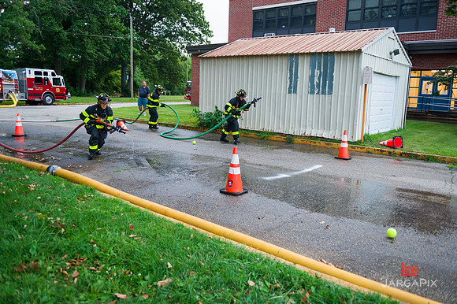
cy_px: 152
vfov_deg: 44.9
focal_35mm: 29
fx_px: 368
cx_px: 228
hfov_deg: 63.7
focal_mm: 29
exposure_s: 1/200
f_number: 3.2
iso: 1000
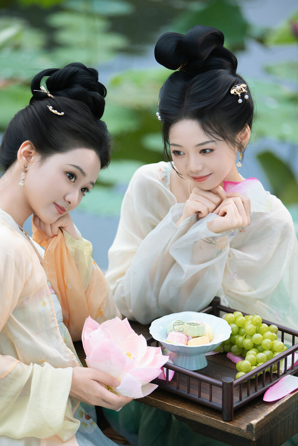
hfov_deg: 8.9
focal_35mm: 154
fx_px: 1912
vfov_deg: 13.3
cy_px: 242
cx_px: 135
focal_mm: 140
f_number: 2.8
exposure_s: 1/320
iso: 100
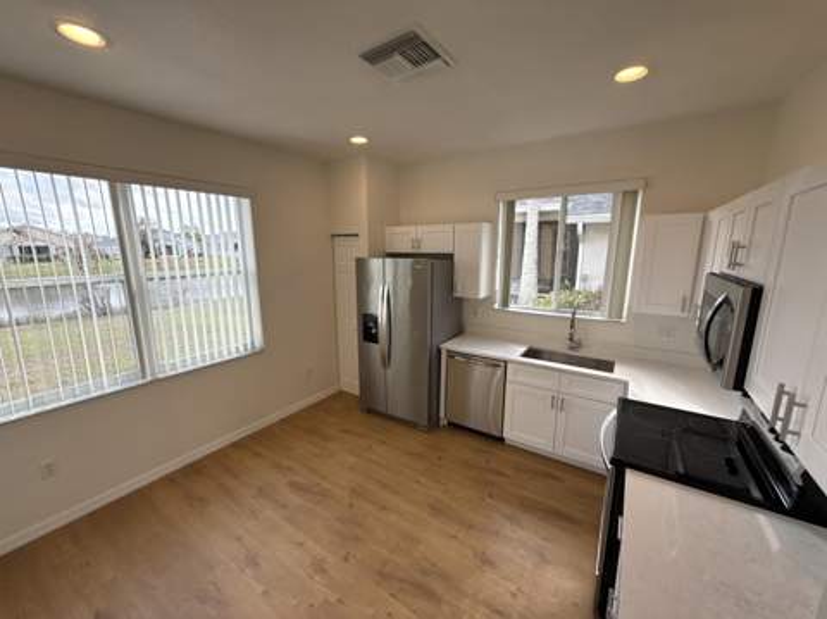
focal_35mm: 14
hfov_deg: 102.1
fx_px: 334
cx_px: 414
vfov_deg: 85.6
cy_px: 310
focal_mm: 2.22
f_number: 2.2
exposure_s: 1/291
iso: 64
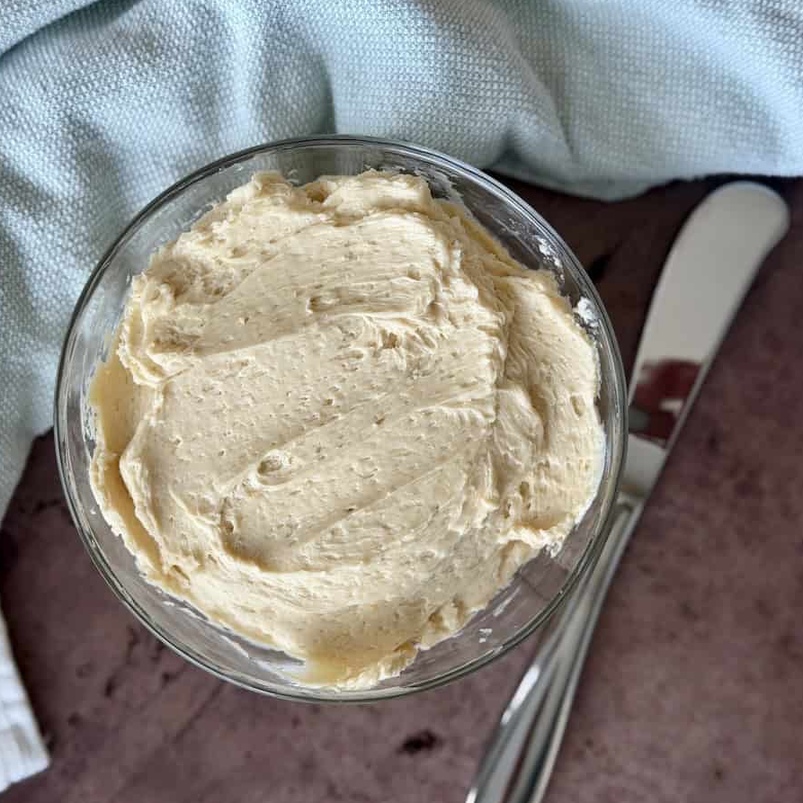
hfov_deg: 30.0
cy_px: 400
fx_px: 1496
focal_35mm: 57
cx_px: 356
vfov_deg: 30.0
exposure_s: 1/60
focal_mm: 6.8
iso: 64
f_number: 1.8
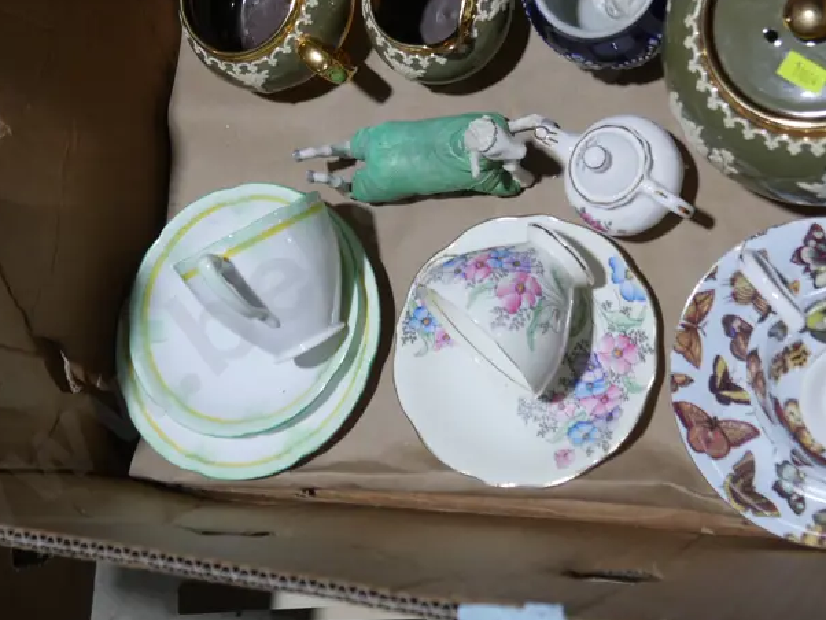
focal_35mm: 51
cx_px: 498
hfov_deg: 37.3
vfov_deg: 28.0
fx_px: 1217
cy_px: 125
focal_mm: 15
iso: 200
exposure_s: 1/125
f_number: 4
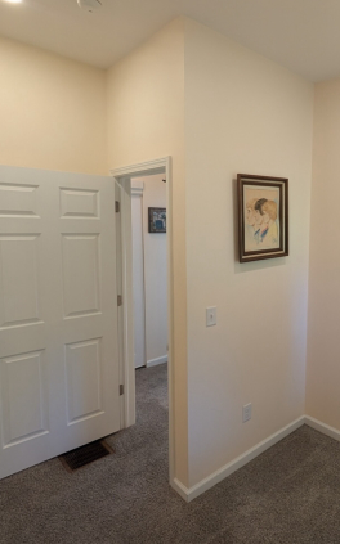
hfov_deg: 52.9
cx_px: 301
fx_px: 297
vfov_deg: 84.9
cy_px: 249
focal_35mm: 20
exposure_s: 1/34.8
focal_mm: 2.02
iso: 51
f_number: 1.7
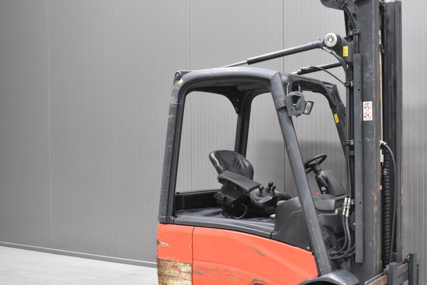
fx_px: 542
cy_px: 171
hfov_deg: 42.0
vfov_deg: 29.3
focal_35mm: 46
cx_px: 305
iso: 1600
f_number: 4.5
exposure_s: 1/30
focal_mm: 21
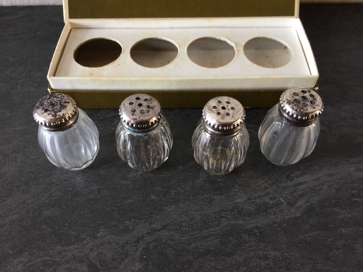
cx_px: 182
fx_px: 304
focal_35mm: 29
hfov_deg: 61.7
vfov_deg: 48.2
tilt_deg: -55.6
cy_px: 136
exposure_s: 1/33
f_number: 2.2
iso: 64
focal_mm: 4.15
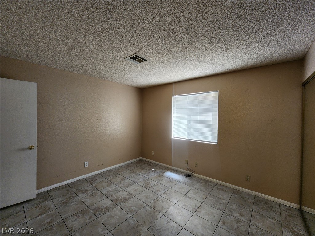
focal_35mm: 13
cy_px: 118
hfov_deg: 106.2
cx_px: 158
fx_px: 118
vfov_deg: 89.9
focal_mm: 2.2
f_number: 2.2
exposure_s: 1/60
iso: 160
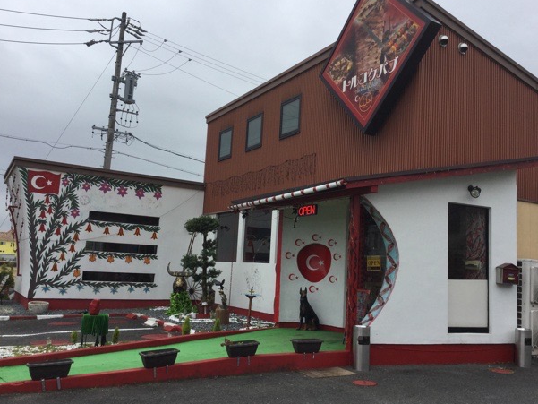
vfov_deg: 43.0
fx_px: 513
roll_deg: -5.5
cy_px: 202
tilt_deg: +6.2
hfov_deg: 55.3
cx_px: 280
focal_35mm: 33
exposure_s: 1/578
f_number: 2.4
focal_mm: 3.3
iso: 25
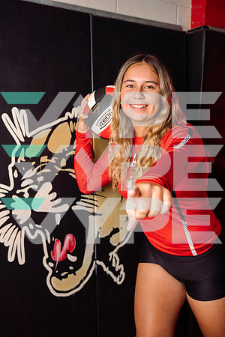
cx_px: 112
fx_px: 375
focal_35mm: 40
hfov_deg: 33.4
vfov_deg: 48.5
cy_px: 168
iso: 125
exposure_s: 1/200
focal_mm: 40
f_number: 4.5
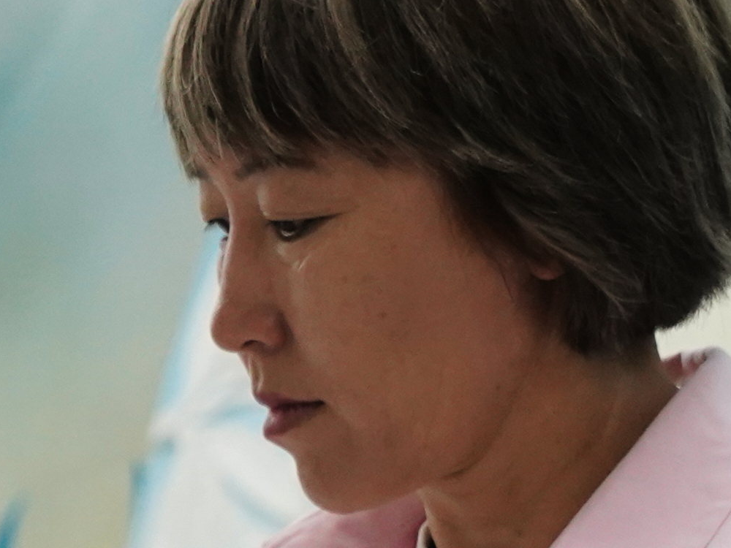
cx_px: -454
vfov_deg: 4.8
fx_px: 6335
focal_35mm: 300
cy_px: 1325
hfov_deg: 6.5
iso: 3200
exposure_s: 1/320
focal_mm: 52
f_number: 5
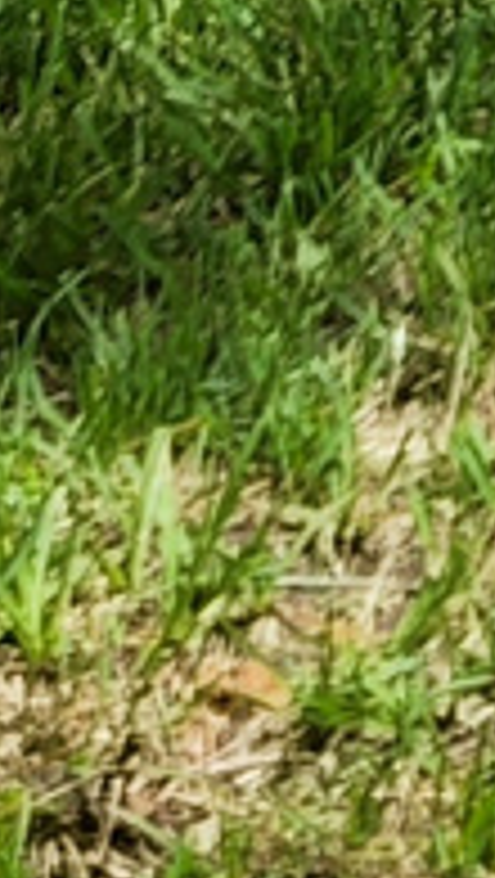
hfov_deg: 5.9
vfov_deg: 9.4
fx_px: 4587
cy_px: -1459
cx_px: 1256
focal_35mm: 197
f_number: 1.8
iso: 20
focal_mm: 5.4
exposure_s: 1/876
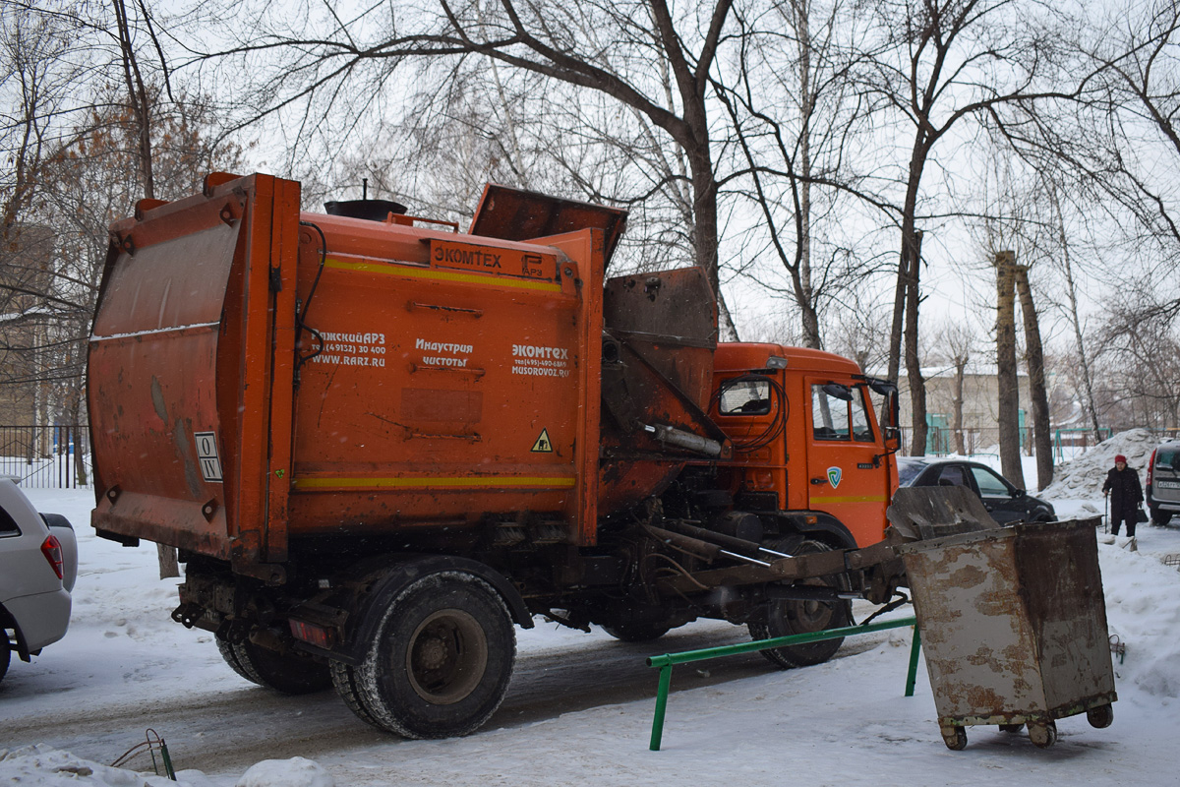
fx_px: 1032
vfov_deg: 41.7
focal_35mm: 32
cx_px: 590
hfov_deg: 59.5
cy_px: 394
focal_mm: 21
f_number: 5.6
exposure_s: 1/400
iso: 200
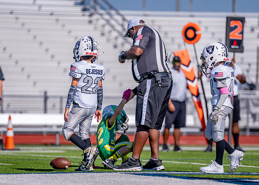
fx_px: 2111
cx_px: 112
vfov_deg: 5.0
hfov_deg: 7.0
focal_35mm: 287
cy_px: 116
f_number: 2.8
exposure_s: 1/5000
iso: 160
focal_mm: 200
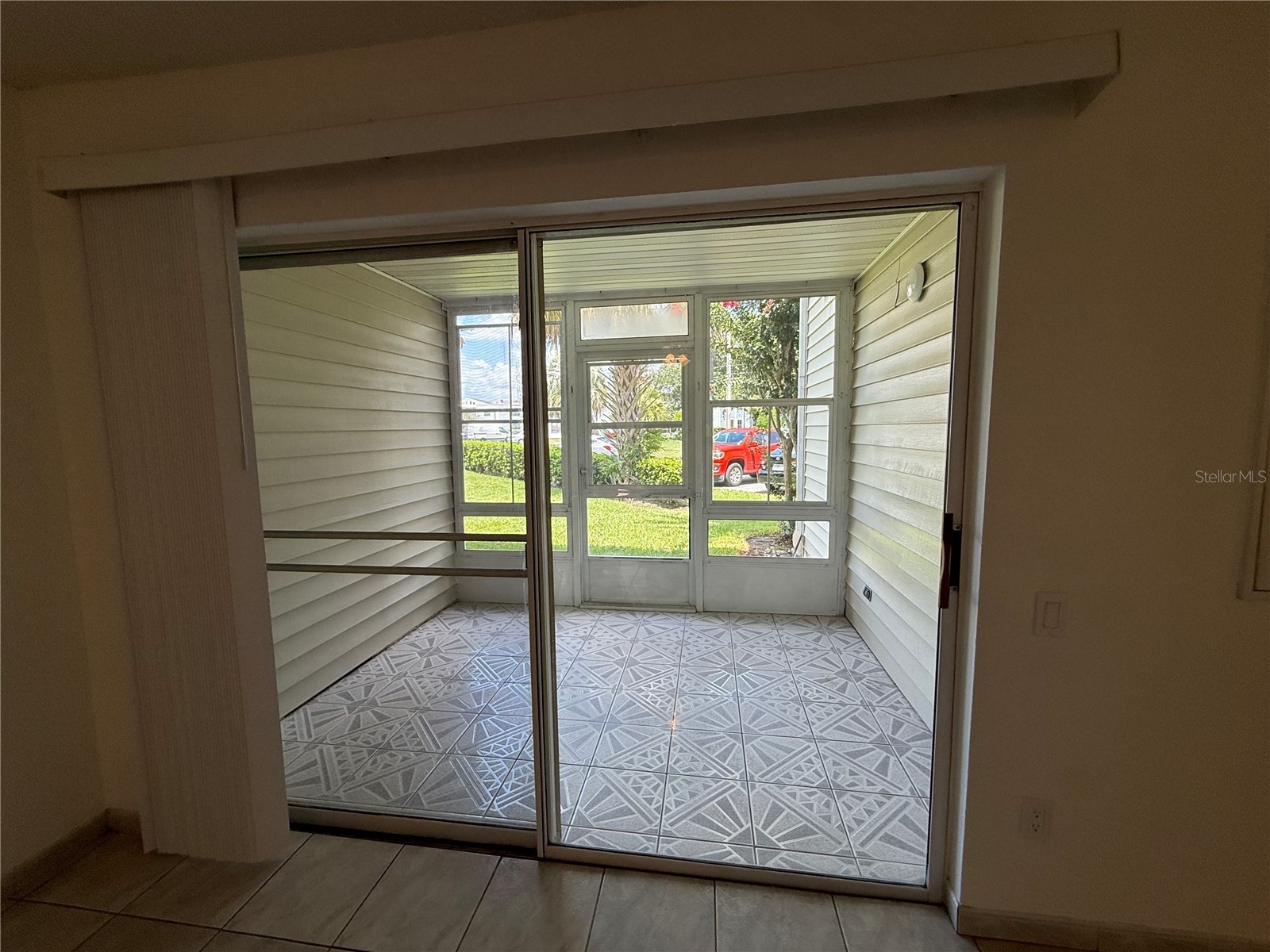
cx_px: 635
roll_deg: +0.0
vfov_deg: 85.7
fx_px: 514
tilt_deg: -5.2
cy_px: 476
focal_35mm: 14
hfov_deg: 102.1
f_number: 2.2
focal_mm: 2.22
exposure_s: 1/129
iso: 64
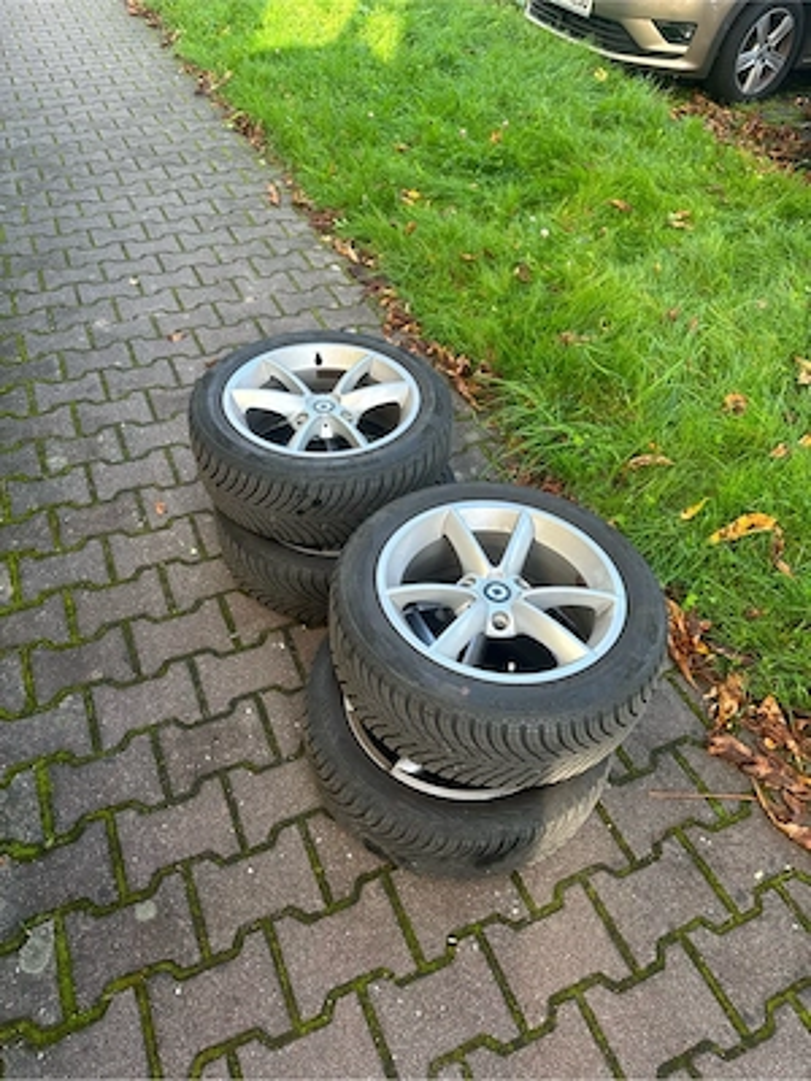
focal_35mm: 24
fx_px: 750
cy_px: 540
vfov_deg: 71.6
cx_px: 406
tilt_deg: -45.8
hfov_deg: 56.8
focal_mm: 6.86
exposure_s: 1/161
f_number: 1.78
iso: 64
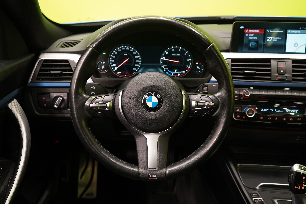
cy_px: 102
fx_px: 297
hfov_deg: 54.4
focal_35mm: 35
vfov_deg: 37.9
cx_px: 153
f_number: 5
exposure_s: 1/25
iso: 1250
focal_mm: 35
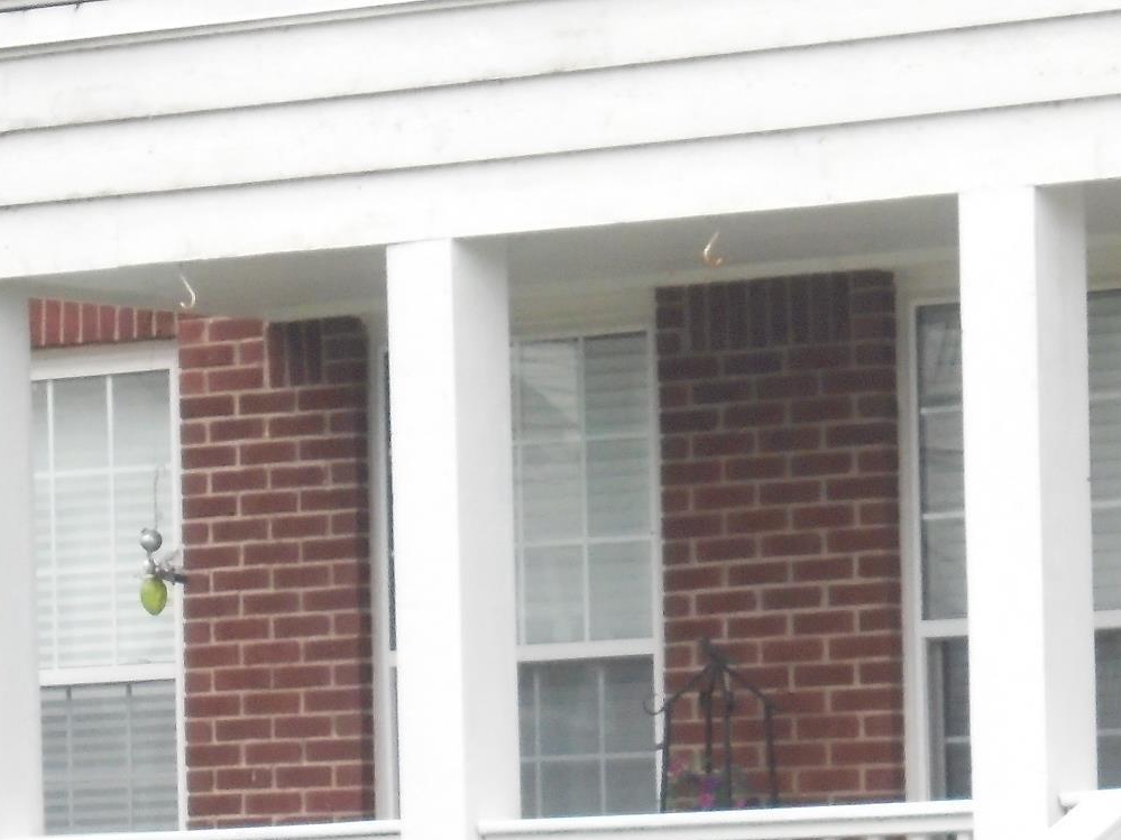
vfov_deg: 6.1
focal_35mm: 244
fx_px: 7901
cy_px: 749
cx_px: 711
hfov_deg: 8.1
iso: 400
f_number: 4.7
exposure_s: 1/60
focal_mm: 16.9
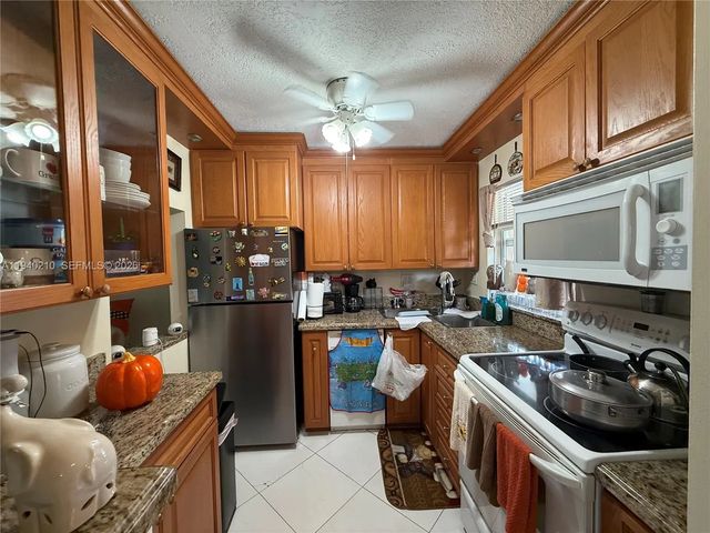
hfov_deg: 102.1
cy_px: 266
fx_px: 287
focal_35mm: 14
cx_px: 355
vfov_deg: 85.7
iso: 200
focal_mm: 2.22
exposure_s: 1/60
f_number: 2.2
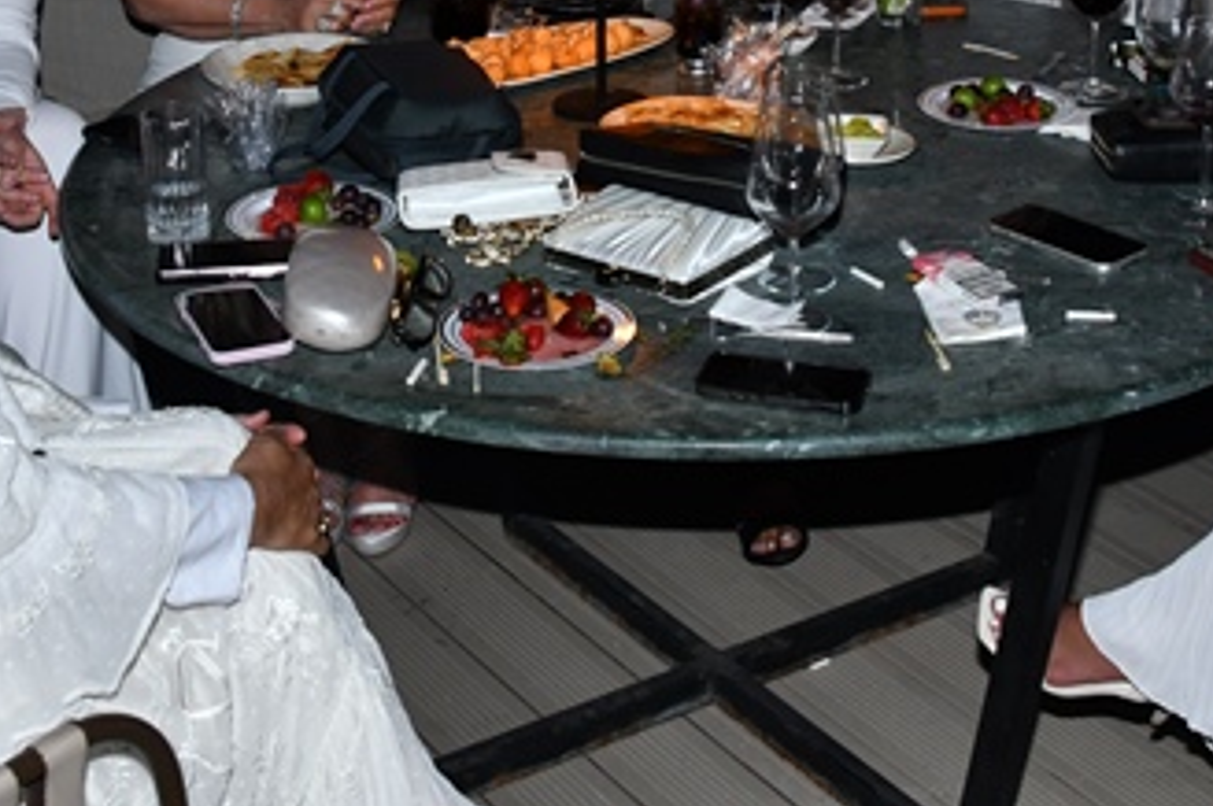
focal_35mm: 75
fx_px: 2525
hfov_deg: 27.0
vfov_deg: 17.5
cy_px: -81
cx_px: 610
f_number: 5
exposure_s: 1/125
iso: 1000
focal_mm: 32
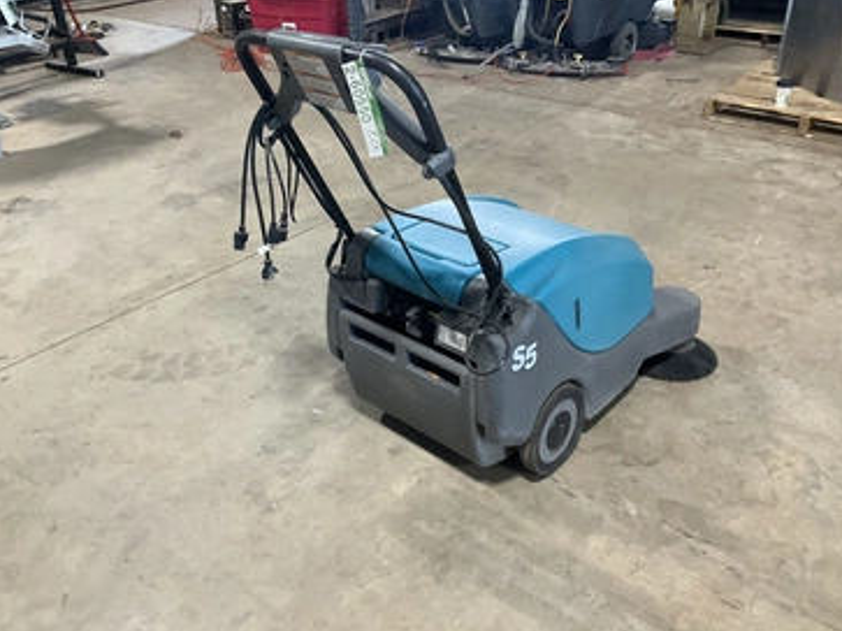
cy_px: 292
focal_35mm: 32
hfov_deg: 56.8
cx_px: 424
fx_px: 778
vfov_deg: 44.1
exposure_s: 1/60
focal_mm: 3
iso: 125
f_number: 1.8
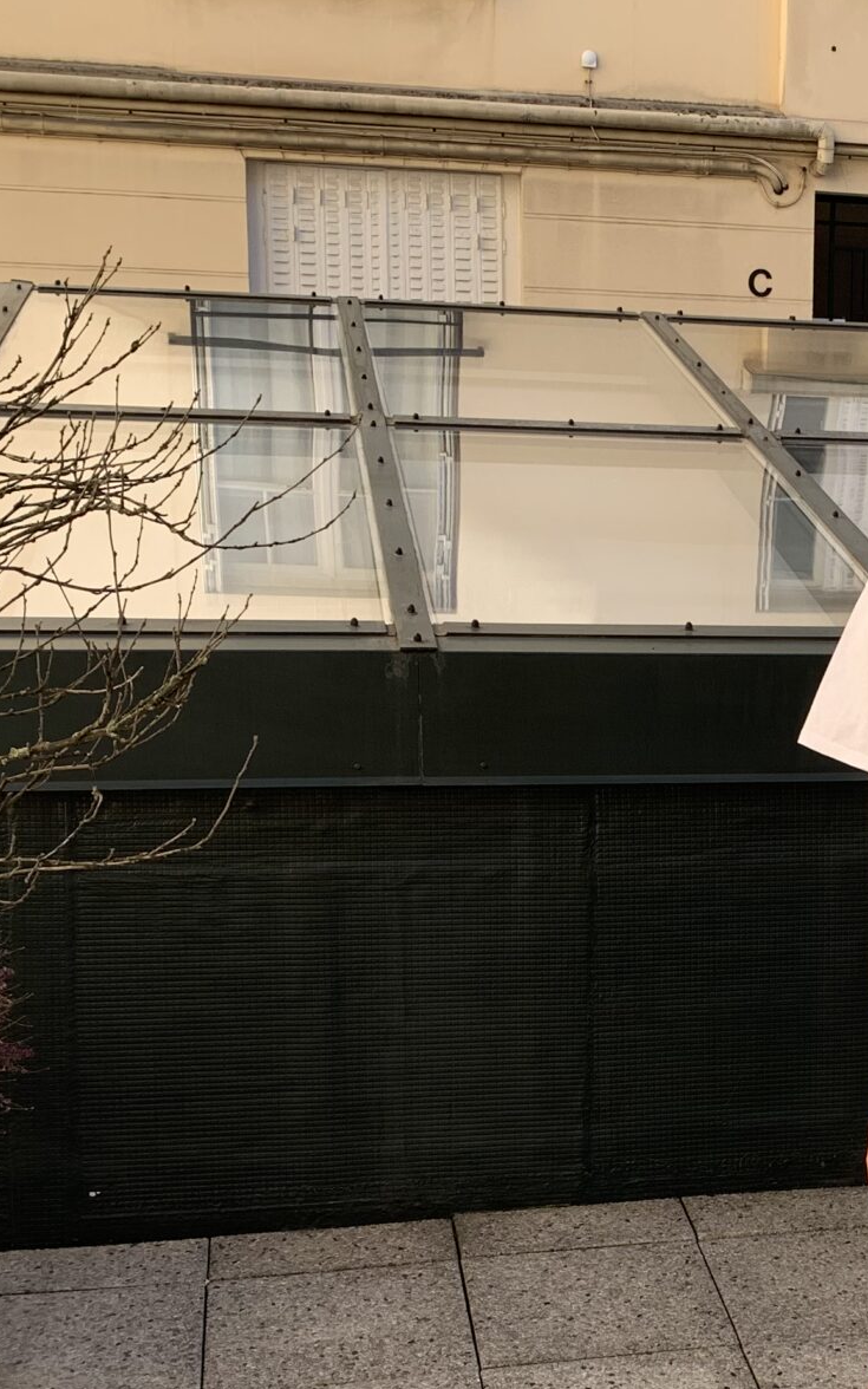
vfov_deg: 33.8
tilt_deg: -13.5
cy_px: 865
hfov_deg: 20.6
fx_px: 2271
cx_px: 957
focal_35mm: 60
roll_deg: -2.4
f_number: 1.8
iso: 25
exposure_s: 1/743
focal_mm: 4.25
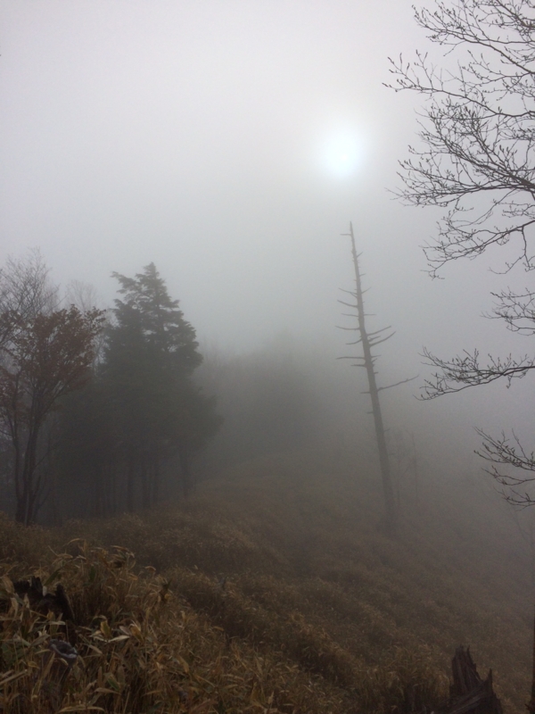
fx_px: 598
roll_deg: +4.4
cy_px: 357
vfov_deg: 61.7
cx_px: 268
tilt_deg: +4.8
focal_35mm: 29
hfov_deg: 48.2
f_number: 2.2
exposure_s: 1/5882
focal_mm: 4.15
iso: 32
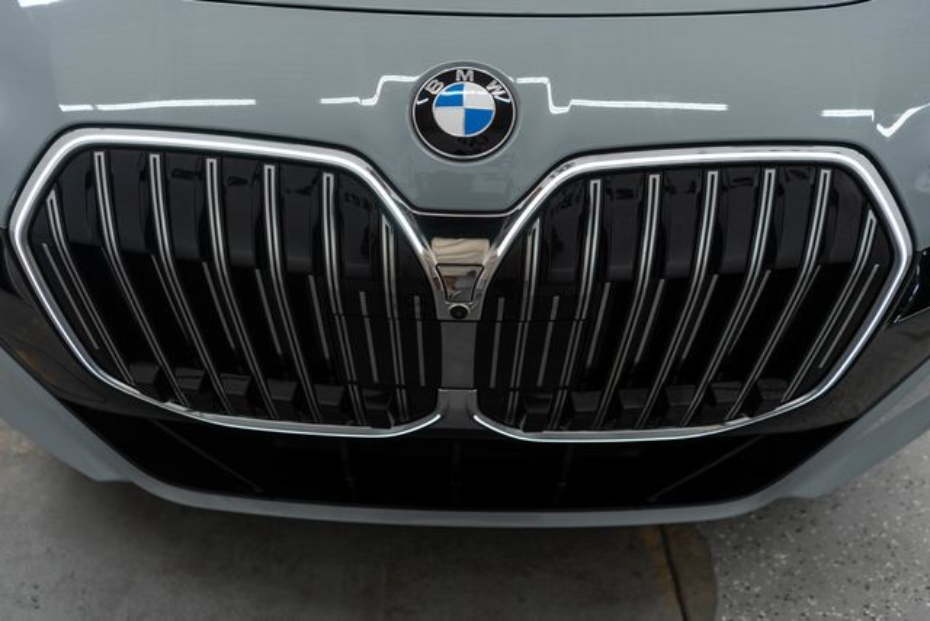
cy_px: 310
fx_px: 723
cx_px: 465
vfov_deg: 46.4
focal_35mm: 28
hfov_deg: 65.5
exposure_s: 1/50
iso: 160
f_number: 3.2
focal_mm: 28
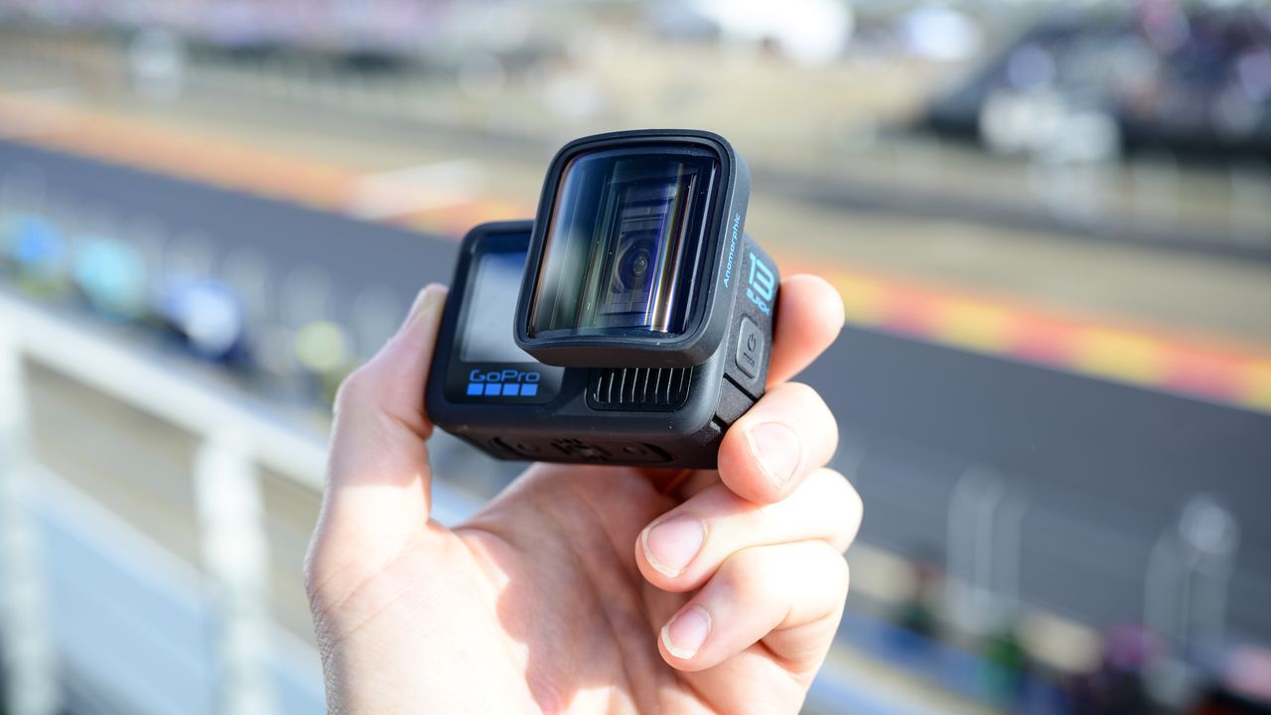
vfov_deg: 24.8
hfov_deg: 42.8
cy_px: 358
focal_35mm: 48
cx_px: 636
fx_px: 1623
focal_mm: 46
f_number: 5
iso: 100
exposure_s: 1/250
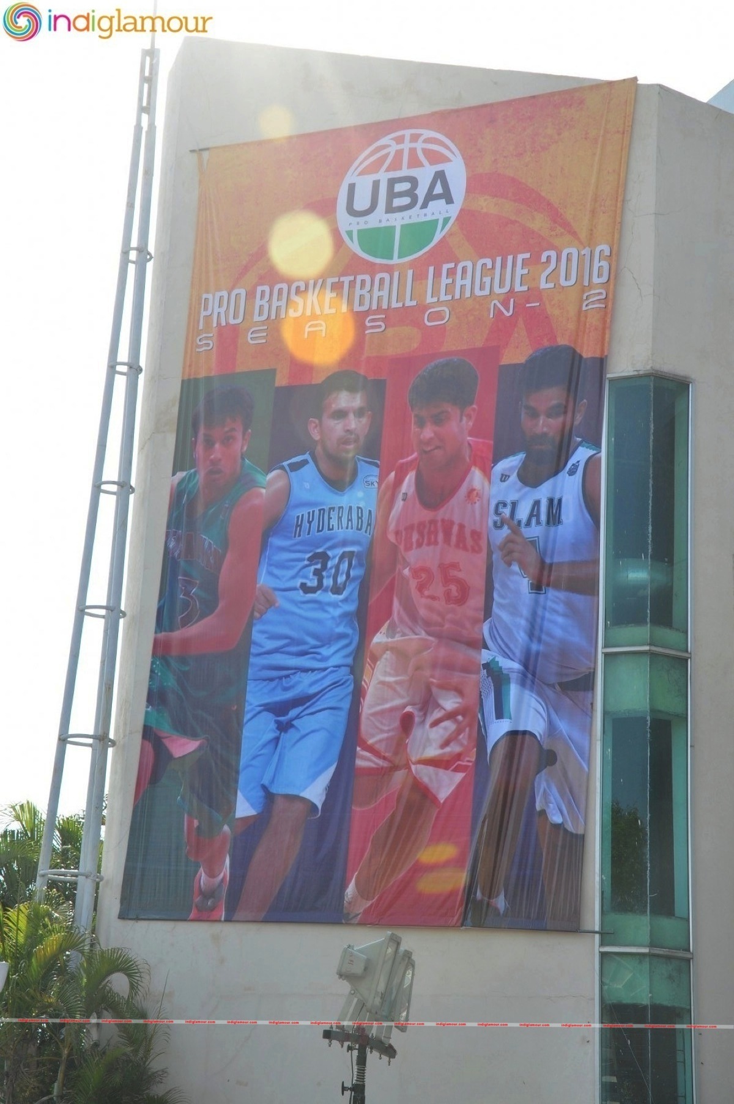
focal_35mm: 68
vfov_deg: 29.9
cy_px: 552
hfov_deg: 20.1
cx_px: 367
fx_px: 2069
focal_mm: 45
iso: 200
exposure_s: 1/125
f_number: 8
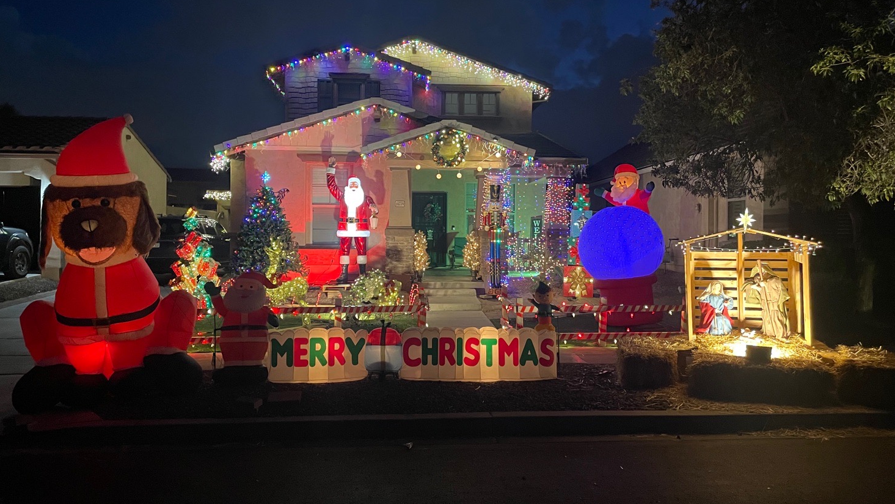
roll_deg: -0.1
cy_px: 230
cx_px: 456
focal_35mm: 29
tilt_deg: +0.0
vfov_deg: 40.1
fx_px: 688
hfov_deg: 66.1
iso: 500
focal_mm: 4.2
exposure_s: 1/30
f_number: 1.6
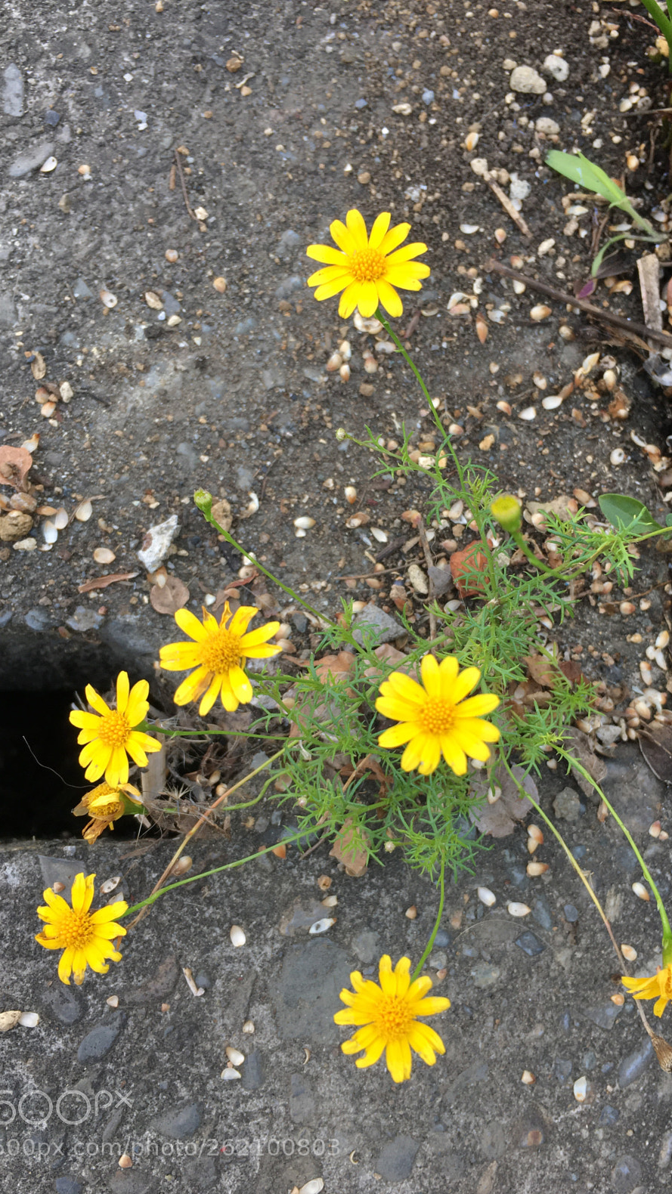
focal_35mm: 32
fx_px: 1013
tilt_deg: -74.9
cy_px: 602
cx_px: 398
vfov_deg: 61.0
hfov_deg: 36.6
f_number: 2.2
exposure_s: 1/120
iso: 40
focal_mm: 4.15
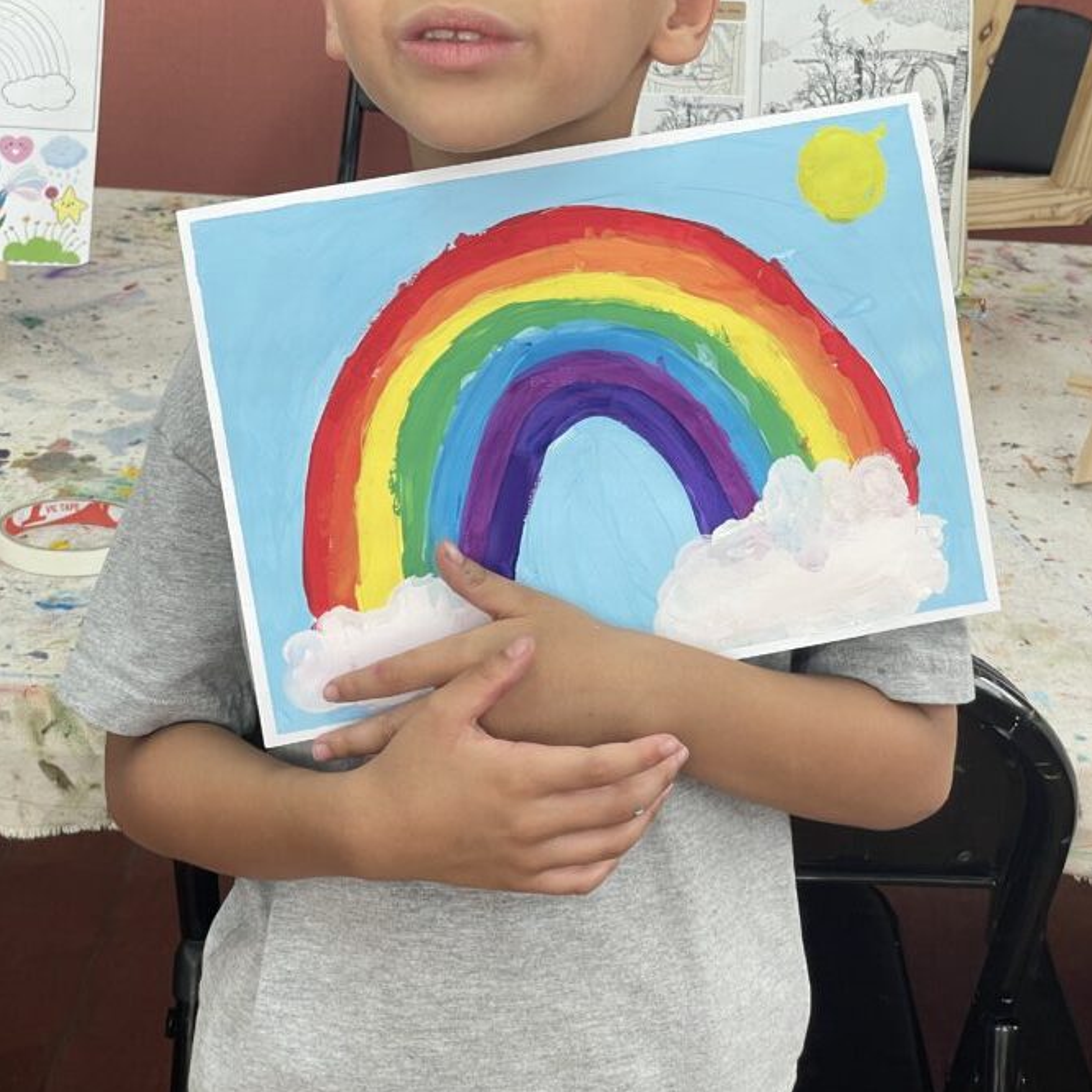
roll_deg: -2.8
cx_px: 482
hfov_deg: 25.0
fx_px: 2463
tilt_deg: -15.9
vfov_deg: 24.7
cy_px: 279
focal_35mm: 69
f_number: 2
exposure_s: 1/100
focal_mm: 6
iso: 40
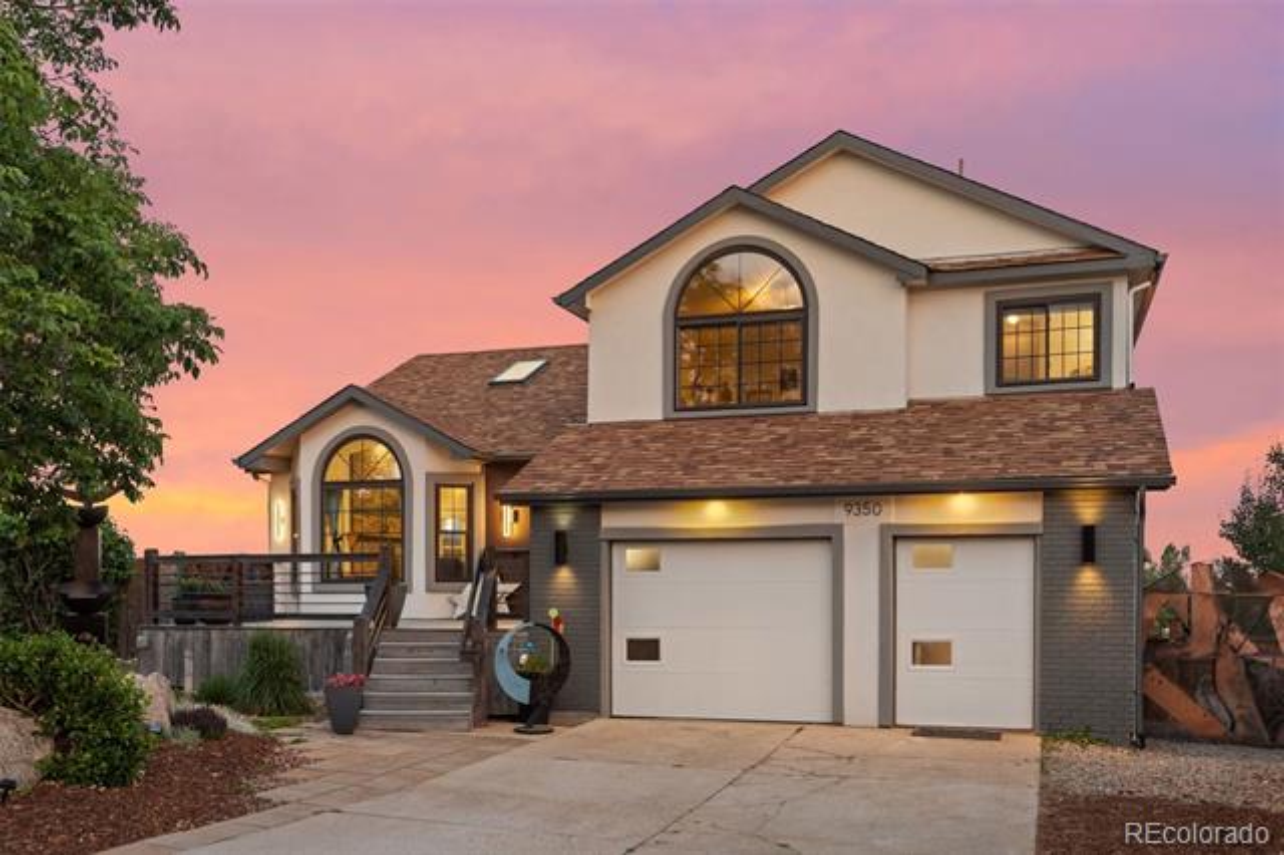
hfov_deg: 60.3
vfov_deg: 42.3
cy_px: 428
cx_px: 642
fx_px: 1105
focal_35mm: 31
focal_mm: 31
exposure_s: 1/2
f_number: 9
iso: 400
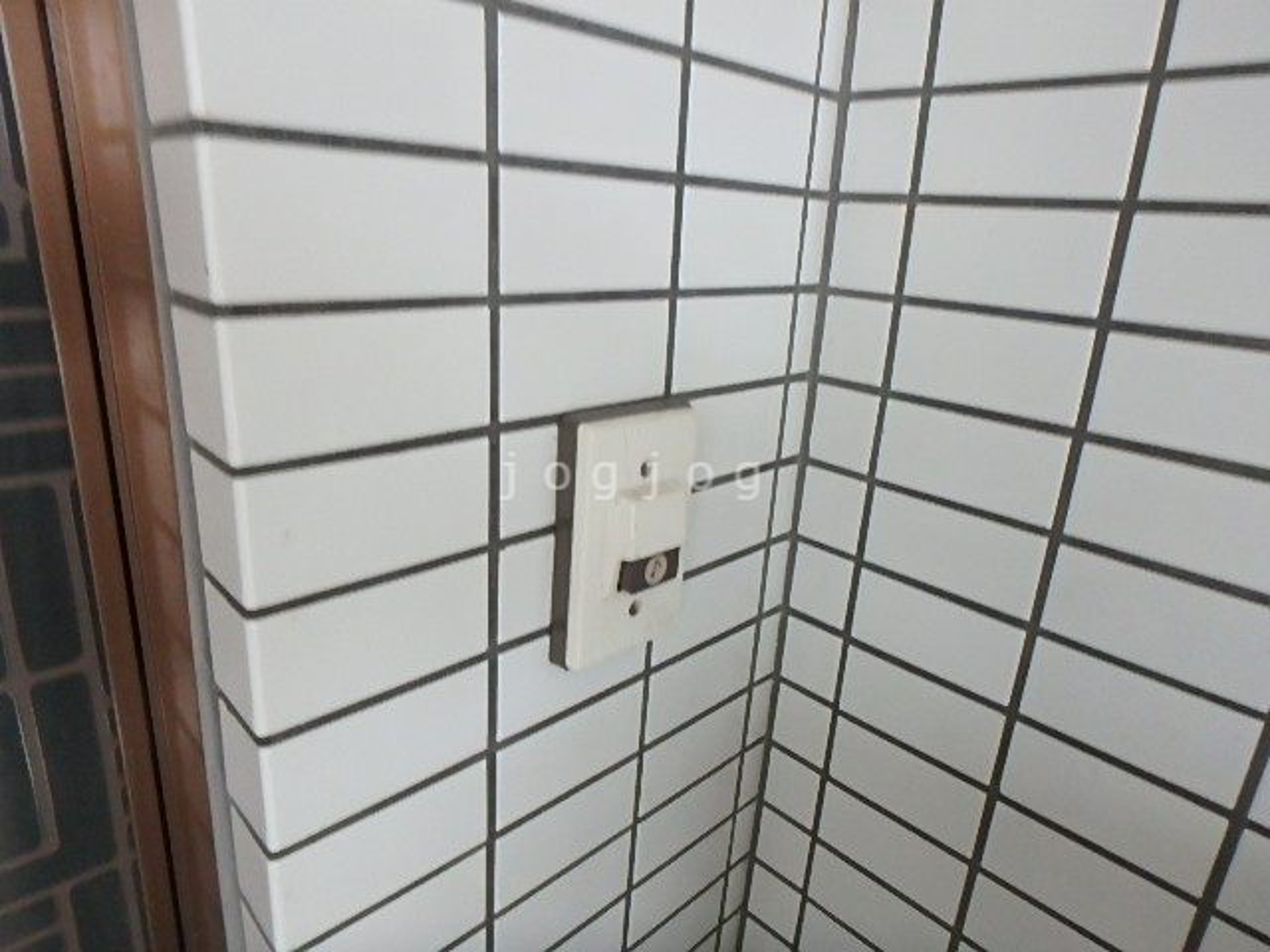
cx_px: 635
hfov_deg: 79.0
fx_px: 770
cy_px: 476
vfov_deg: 63.4
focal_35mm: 21
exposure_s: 1/10
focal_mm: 3.7
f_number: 3.5
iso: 800
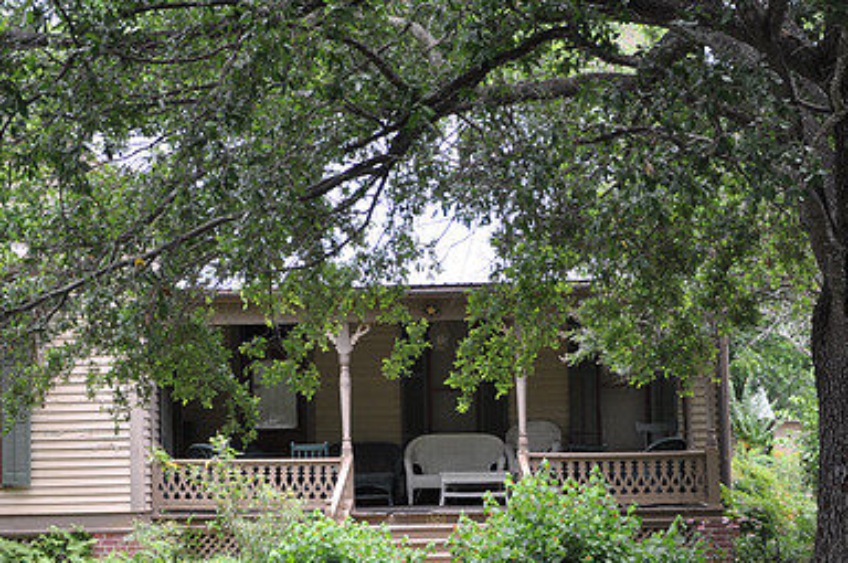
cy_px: 390
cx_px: 358
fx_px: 2023
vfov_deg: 15.8
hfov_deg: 23.6
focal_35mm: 86
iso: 400
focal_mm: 38
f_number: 5
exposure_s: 1/100
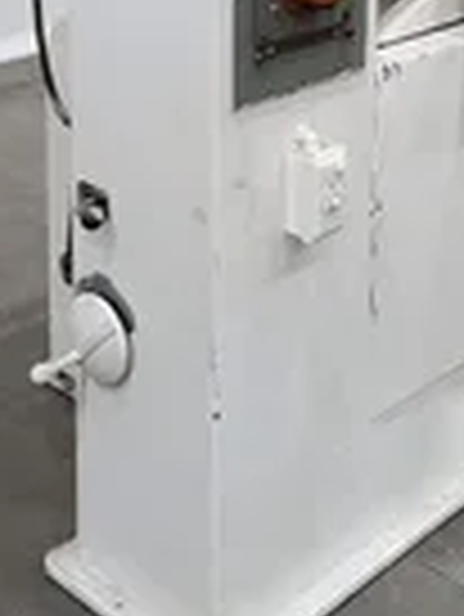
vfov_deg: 24.6
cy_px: -81
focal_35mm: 73
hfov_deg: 20.0
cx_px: 360
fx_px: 1303
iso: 200
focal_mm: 7
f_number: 1.8
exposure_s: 1/40
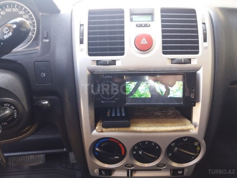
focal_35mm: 28
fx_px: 192
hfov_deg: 63.4
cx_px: 118
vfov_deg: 49.7
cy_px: 89
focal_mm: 3.7
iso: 125
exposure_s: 1/30
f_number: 1.9
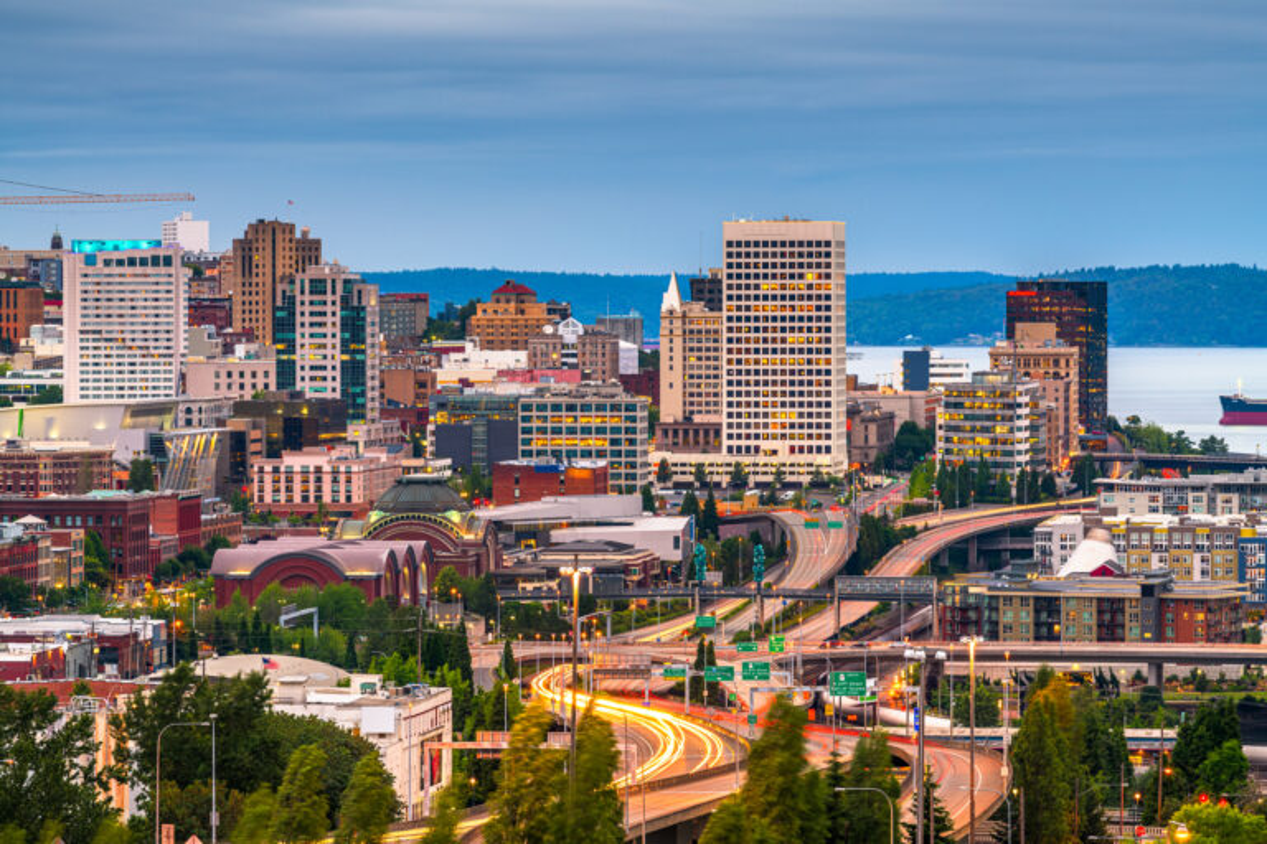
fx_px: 7038
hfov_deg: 10.3
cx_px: 634
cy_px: 422
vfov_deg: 6.9
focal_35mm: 200
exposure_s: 30
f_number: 11
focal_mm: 200
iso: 64
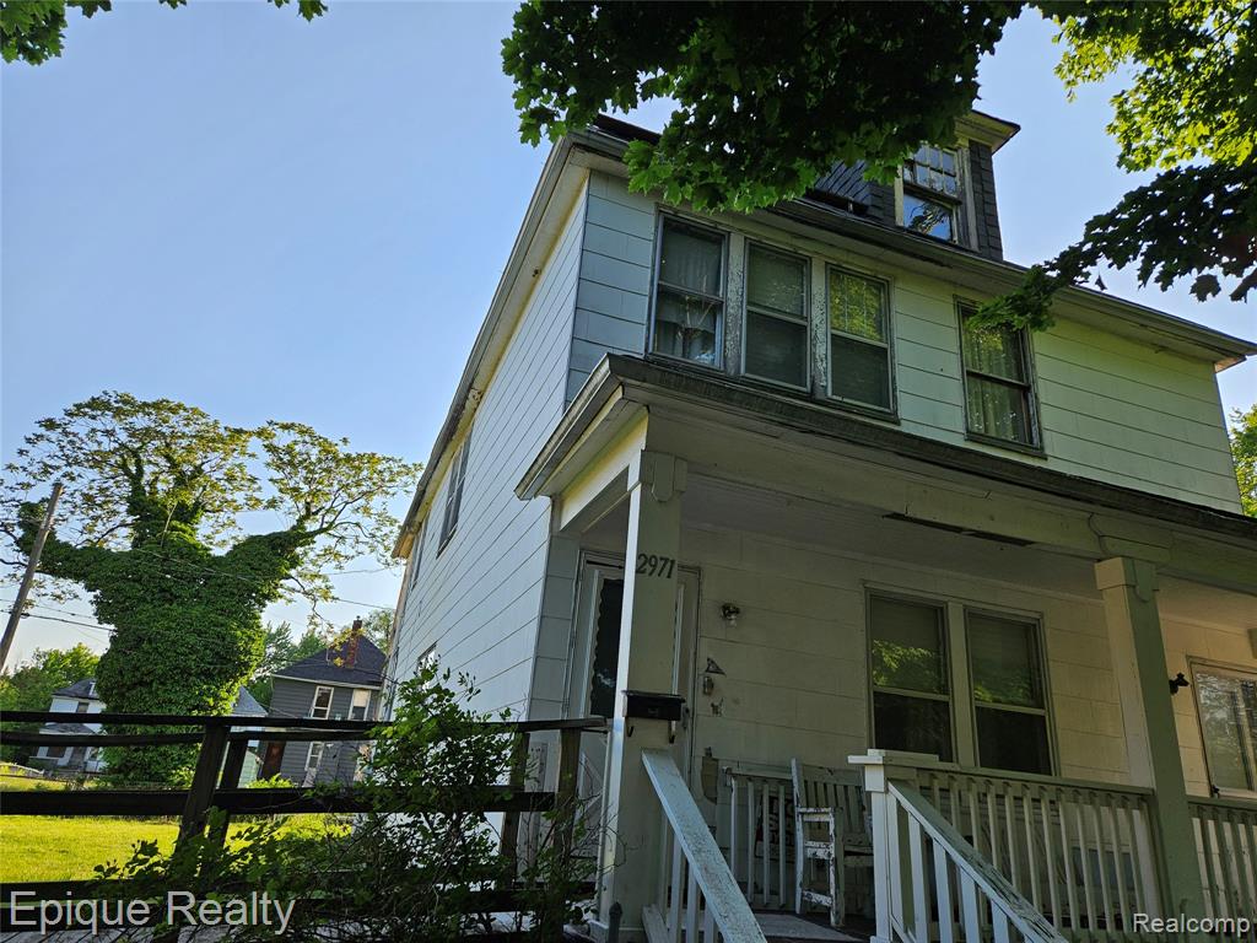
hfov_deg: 73.9
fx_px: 835
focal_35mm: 23
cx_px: 628
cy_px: 472
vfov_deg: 58.9
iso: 25
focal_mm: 5.4
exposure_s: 1/661
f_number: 1.8
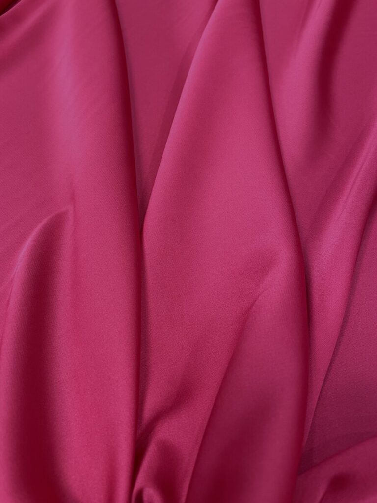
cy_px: 252
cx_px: 188
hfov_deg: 53.1
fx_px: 378
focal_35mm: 26
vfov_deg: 67.3
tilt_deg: -57.1
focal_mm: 4.2
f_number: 1.6
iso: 100
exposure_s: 1/50
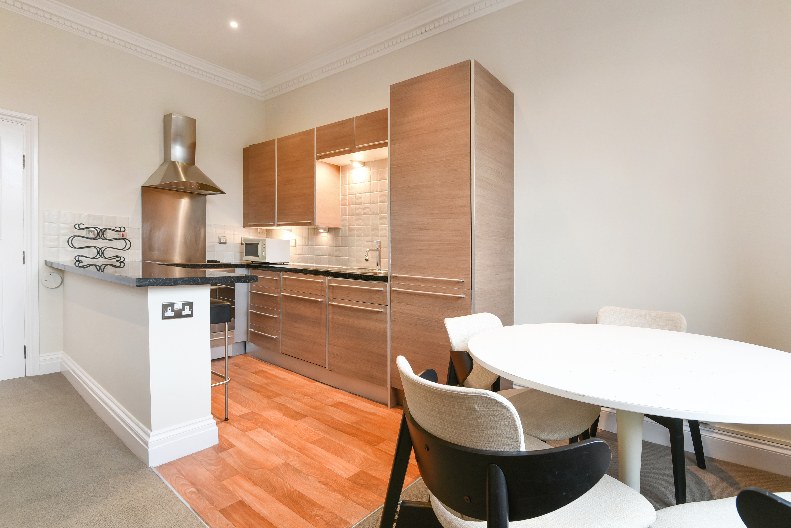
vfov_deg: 70.5
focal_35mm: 17
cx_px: 396
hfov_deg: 93.3
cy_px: 264
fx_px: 374
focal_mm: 17
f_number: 8
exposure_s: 1/3
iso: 320
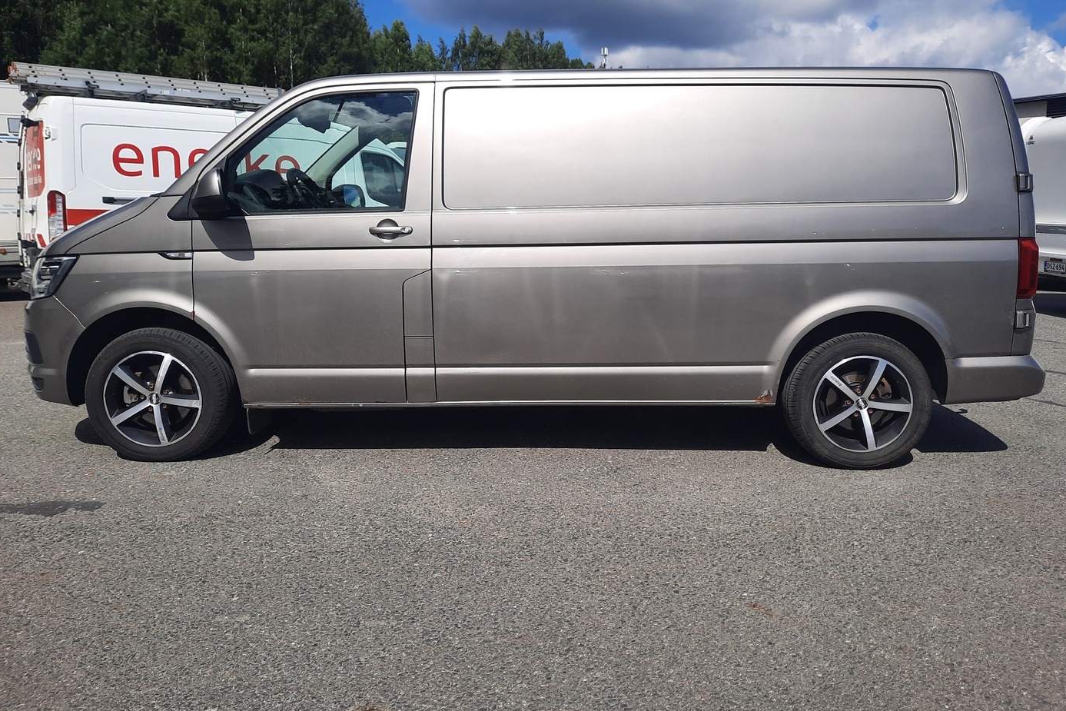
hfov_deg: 67.4
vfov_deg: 47.9
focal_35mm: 27
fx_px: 800
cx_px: 544
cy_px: 317
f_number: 2
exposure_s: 1/1894
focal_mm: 4.6
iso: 32
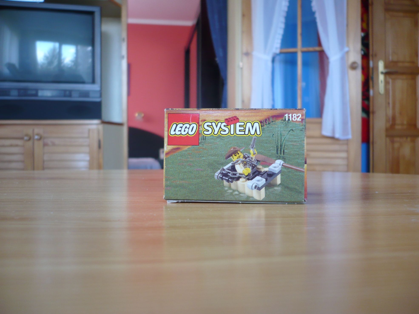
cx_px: 210
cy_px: 157
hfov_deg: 52.6
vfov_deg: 40.7
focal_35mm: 35
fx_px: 424
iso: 100
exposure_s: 1/25
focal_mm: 5.8
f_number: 2.8
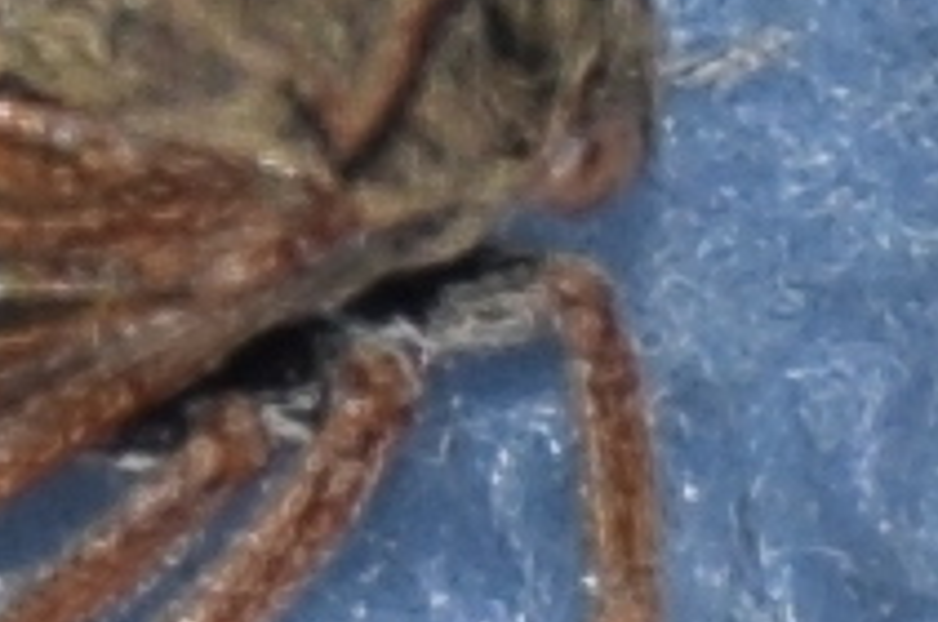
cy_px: 36
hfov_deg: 2.2
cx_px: 111
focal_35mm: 957
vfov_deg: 1.4
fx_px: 24897
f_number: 13
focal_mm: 140
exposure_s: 1/160
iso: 100
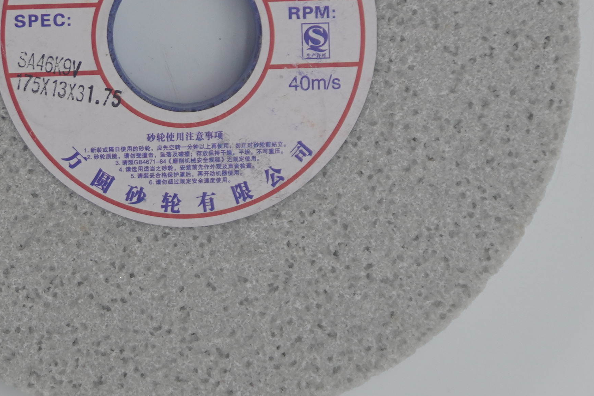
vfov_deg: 8.3
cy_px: 52
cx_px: 168
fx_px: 2723
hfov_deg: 12.4
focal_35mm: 165
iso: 125
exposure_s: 1/125
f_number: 5
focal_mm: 32
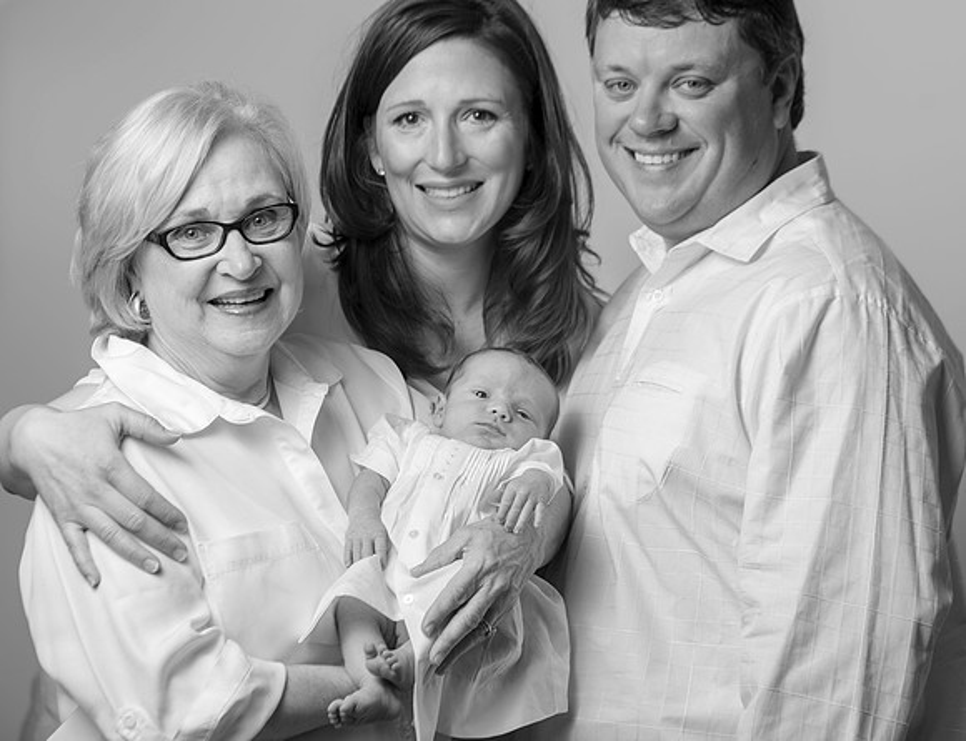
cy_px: 382
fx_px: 3964
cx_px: 531
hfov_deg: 13.9
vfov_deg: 10.7
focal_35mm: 141
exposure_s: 1/160
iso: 125
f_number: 5.6
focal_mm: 110
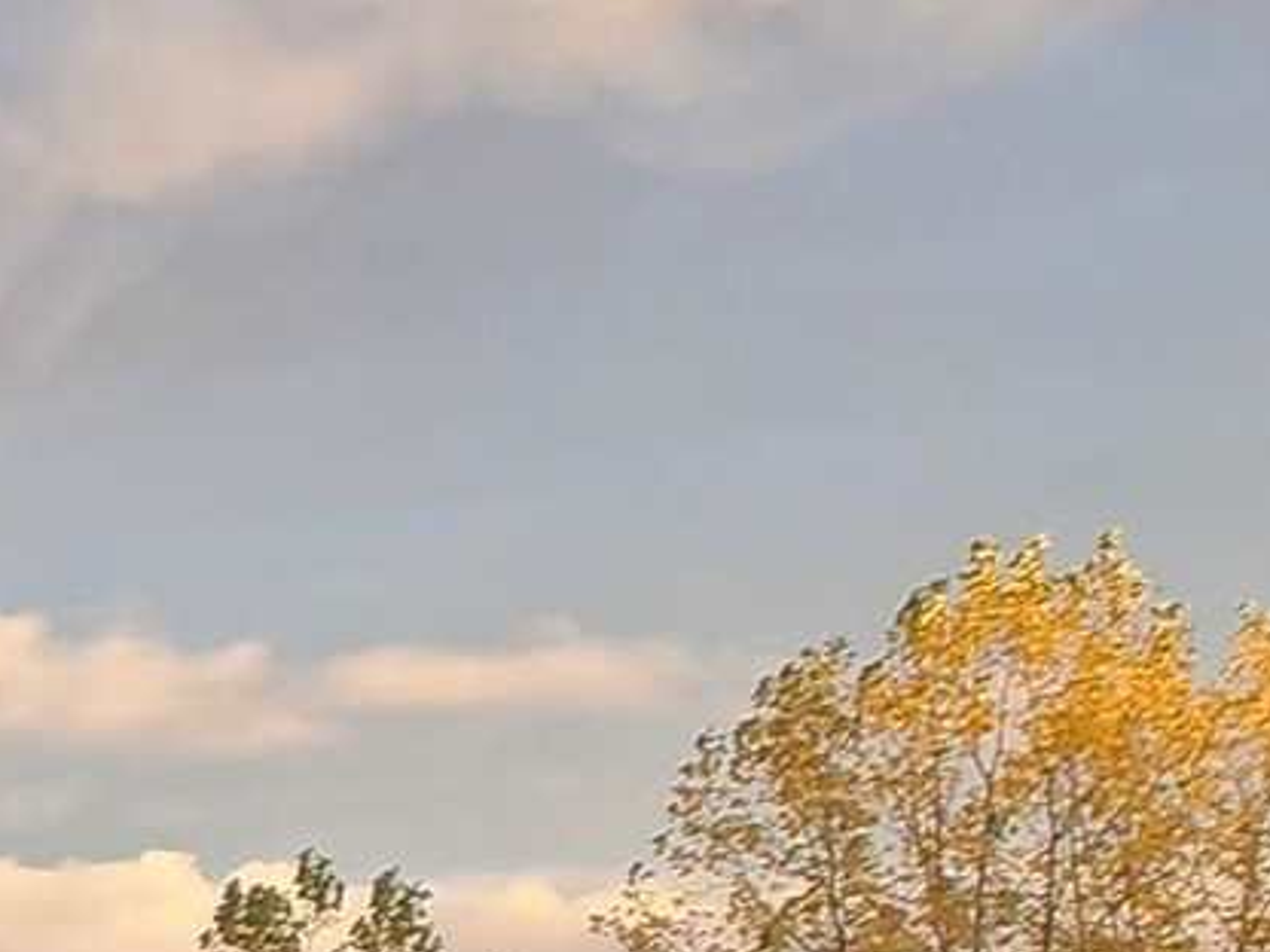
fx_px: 3522
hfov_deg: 11.2
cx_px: -2619
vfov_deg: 14.0
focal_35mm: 96
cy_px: 1608
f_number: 2.2
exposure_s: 1/120
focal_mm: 2.2
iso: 64
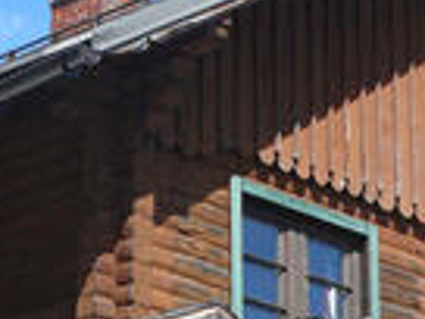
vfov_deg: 8.9
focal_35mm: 165
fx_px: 2026
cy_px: 378
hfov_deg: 12.0
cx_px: 303
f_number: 4
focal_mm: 7.4
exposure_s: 1/160
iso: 100
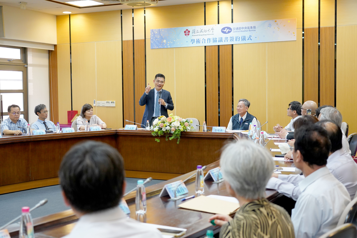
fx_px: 486
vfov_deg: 27.5
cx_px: 178
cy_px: 119
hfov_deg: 40.3
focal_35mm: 49
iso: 2500
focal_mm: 49
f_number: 4
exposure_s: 1/125
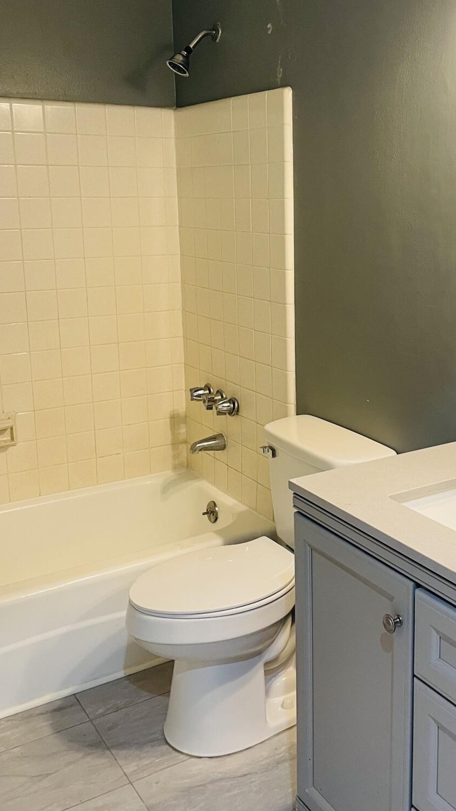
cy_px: 364
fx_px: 817
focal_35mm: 38
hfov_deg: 31.0
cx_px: 306
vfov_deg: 52.7
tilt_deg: -13.3
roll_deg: +0.7
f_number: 1.6
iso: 125
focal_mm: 4.2
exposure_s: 1/60
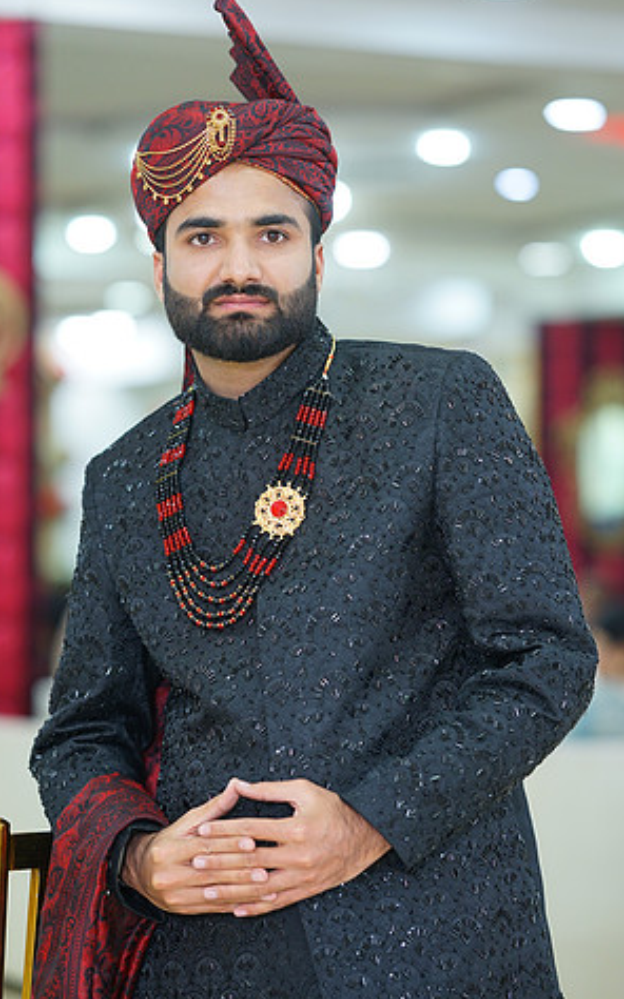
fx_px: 2886
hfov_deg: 12.3
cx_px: 292
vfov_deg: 19.6
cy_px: 497
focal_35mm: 106
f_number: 2
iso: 400
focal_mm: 85
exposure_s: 1/160
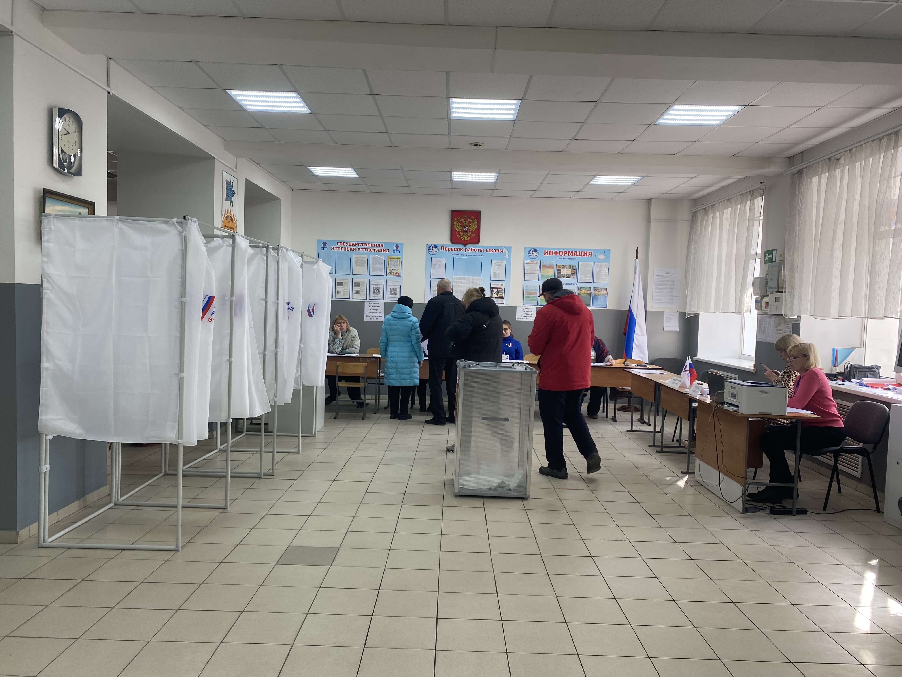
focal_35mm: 26
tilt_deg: -3.3
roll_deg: -1.9
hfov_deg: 67.3
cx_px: 451
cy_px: 338
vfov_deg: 53.1
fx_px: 677
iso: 40
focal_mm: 4.25
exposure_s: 1/122
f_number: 1.8
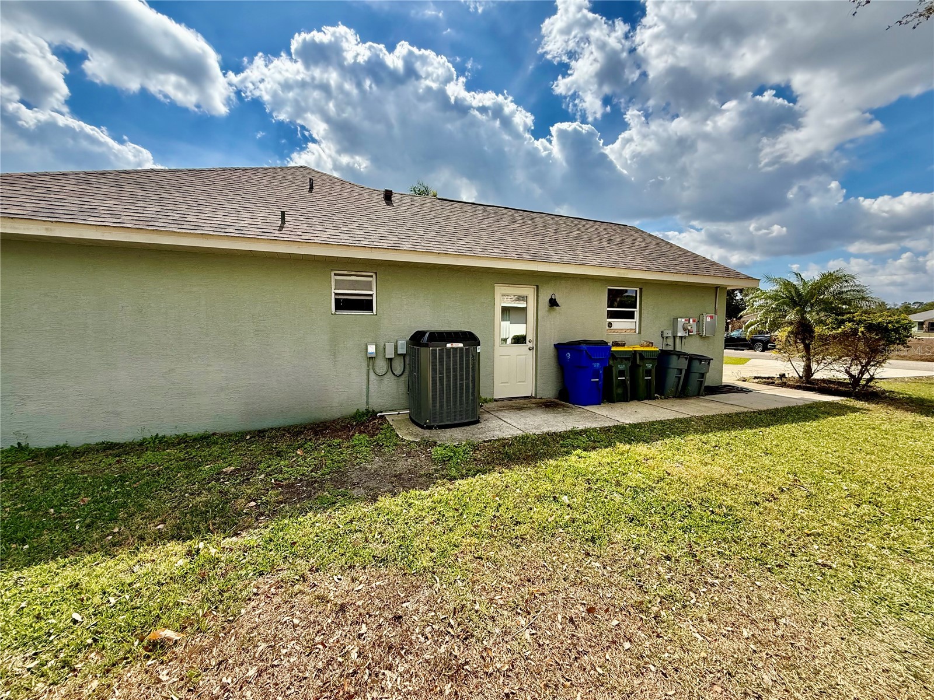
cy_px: 350
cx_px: 467
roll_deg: -1.1
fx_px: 378
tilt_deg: -3.4
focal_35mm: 14
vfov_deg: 85.7
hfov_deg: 102.1
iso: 64
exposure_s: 1/1431
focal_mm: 2.22
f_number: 2.2
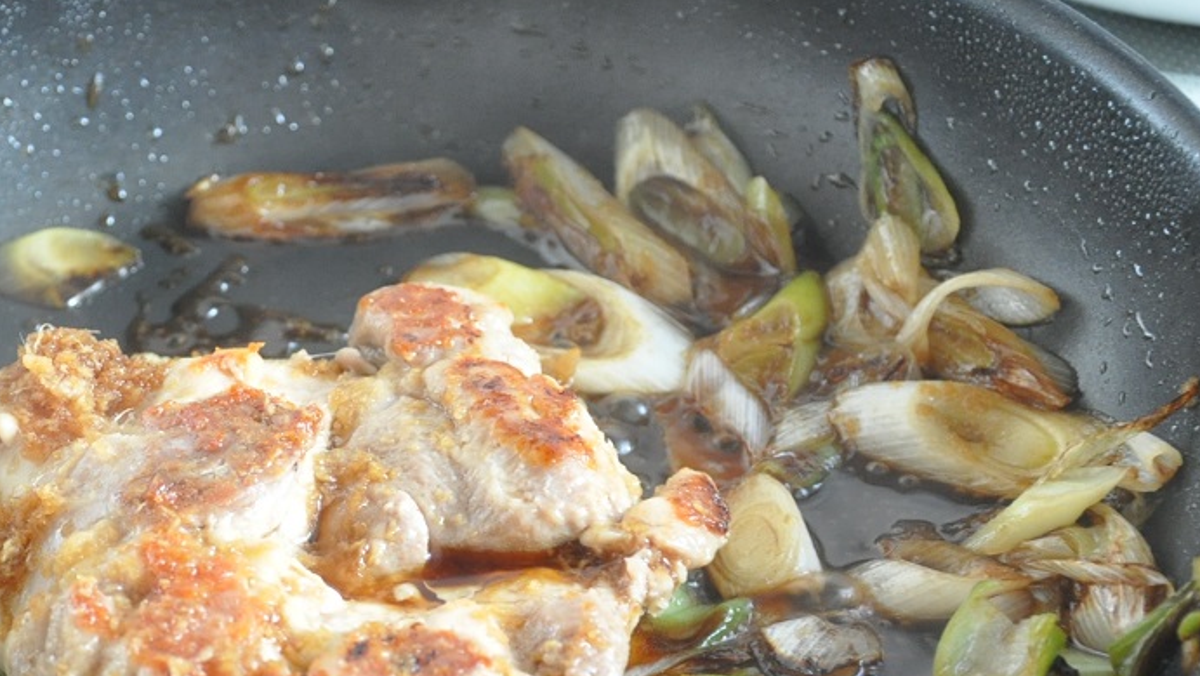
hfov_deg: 19.5
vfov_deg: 11.1
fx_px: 3469
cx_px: 361
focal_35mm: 109
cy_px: 564
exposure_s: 1/25
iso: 1600
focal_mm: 40
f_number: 4.5
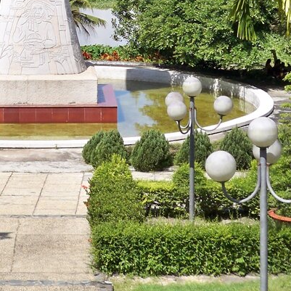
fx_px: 1056
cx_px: 31
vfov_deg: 15.2
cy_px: -46
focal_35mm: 111
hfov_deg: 15.5
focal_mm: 6.3
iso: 64
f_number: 4.7
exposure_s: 1/400
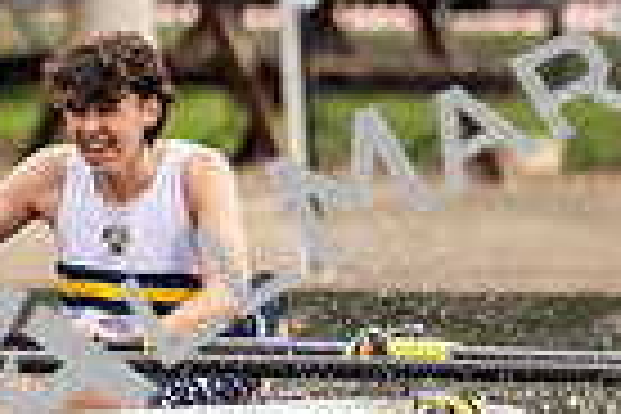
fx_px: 43380
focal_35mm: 2515
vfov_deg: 0.5
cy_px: 72
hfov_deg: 0.8
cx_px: -410
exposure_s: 1/2500
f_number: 4.5
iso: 1000
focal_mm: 400
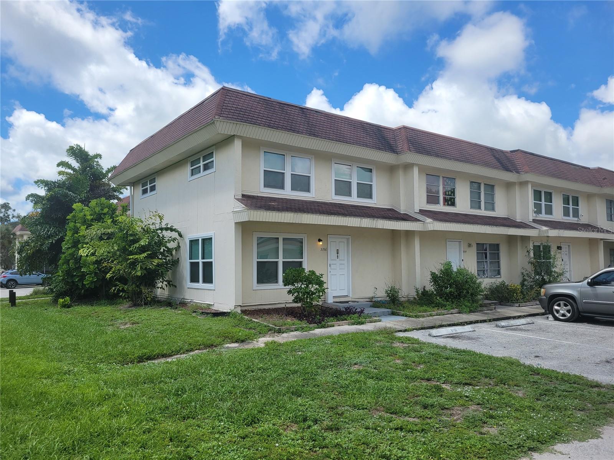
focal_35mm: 26
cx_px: 307
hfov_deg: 67.3
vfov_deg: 53.1
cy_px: 230
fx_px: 461
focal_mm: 5.4
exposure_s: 1/2140
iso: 40
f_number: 1.8
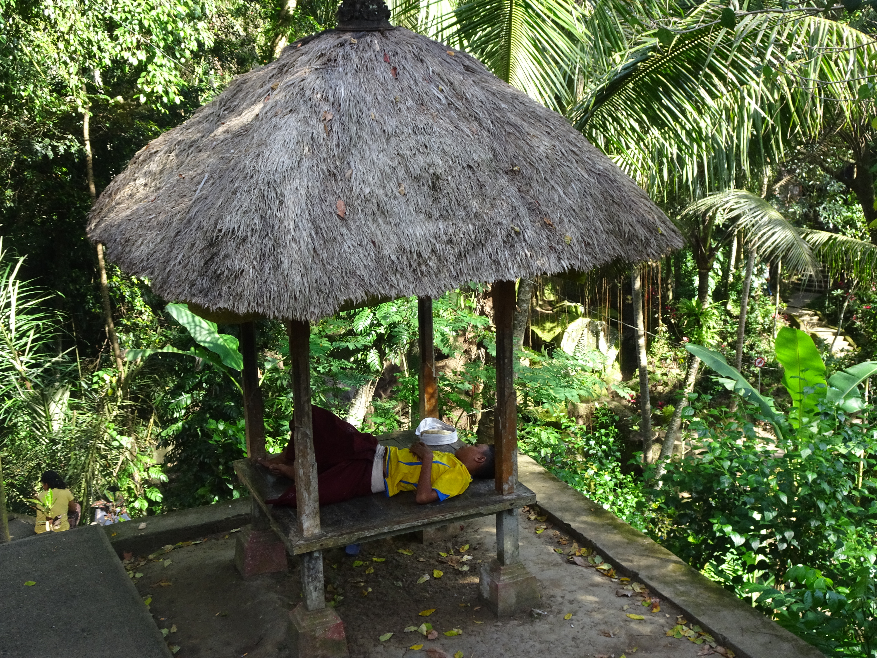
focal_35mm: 41
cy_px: 329
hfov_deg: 45.8
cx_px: 438
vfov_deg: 35.1
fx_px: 1039
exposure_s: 1/80
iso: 100
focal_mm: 7.05
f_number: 4
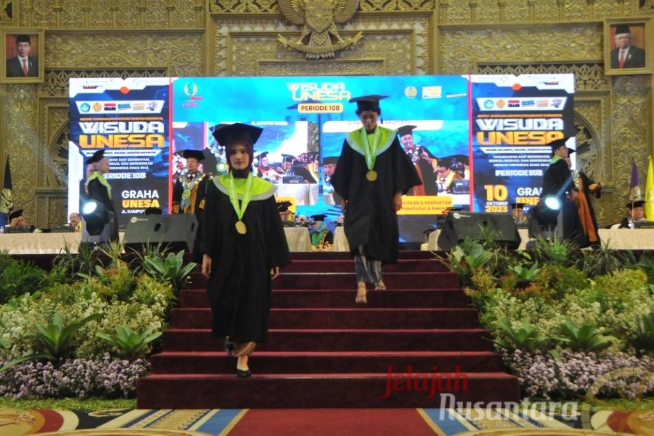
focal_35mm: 40
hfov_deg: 47.9
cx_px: 327
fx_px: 736
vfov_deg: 33.0
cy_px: 218
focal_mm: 27
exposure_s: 1/50
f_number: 6.3
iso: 1250
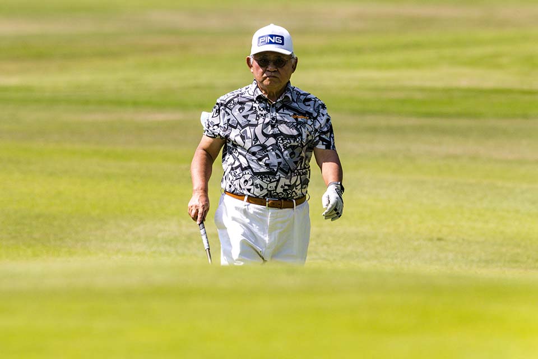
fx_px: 9713
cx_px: 269
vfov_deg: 2.1
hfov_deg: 3.2
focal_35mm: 650
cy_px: 180
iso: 500
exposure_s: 1/2500
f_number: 8
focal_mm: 650
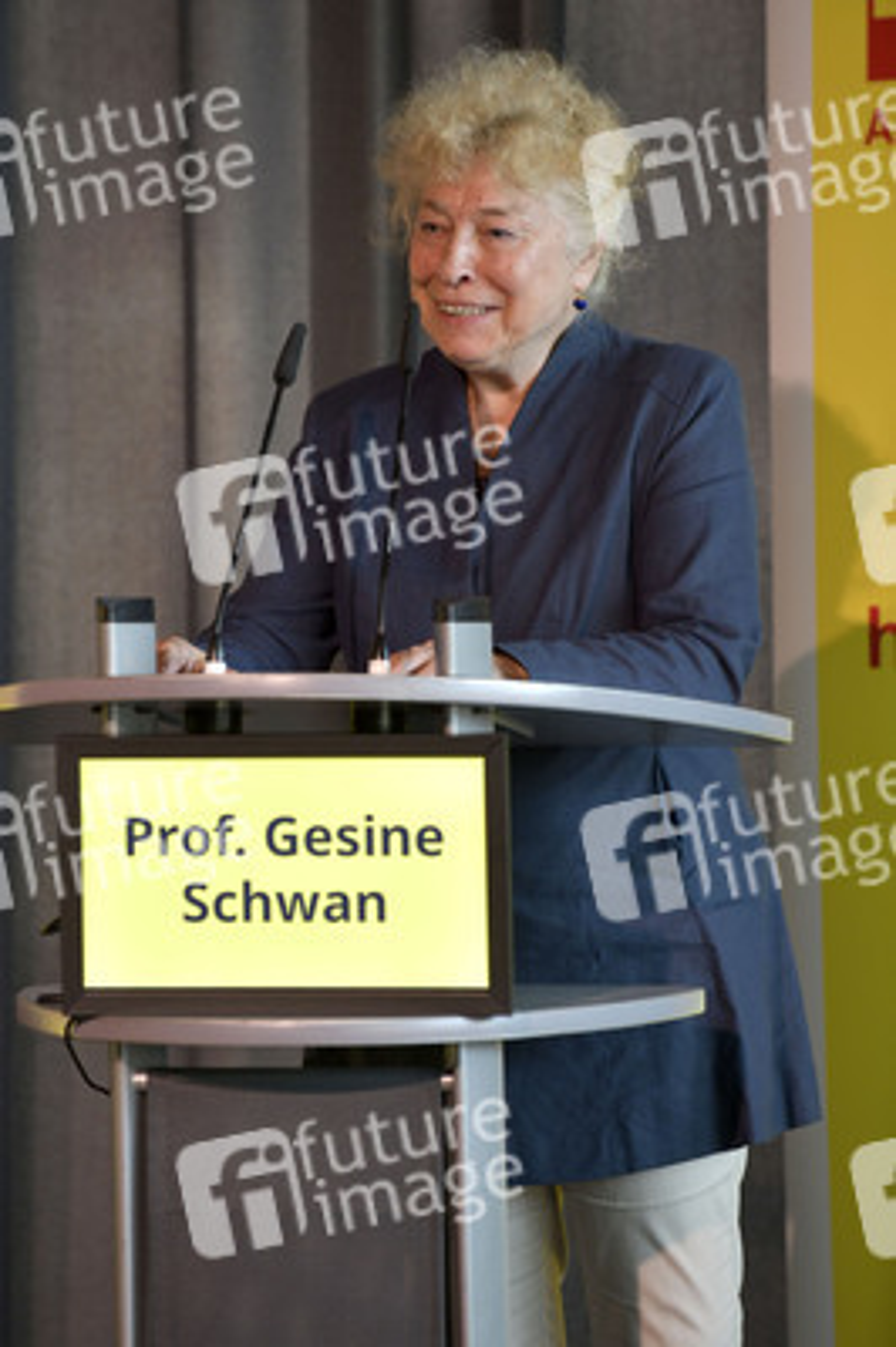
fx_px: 7479
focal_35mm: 200
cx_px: 448
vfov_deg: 10.3
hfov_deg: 6.9
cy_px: 674
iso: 1250
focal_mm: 200
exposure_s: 1/200
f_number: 4.5
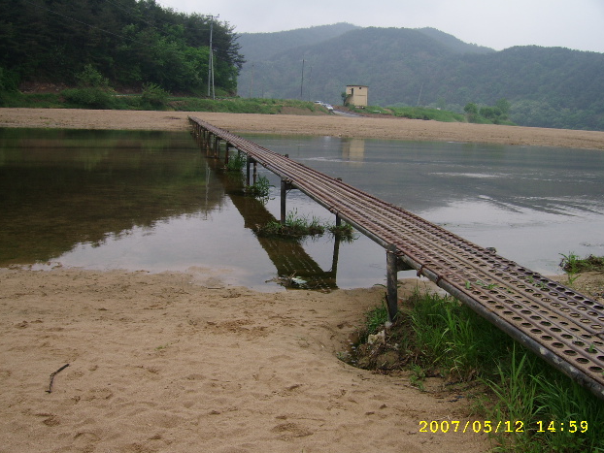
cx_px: 306
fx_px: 628
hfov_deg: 51.3
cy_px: 224
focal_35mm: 36
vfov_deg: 39.7
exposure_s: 1/250
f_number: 5.8
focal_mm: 5.95
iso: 50
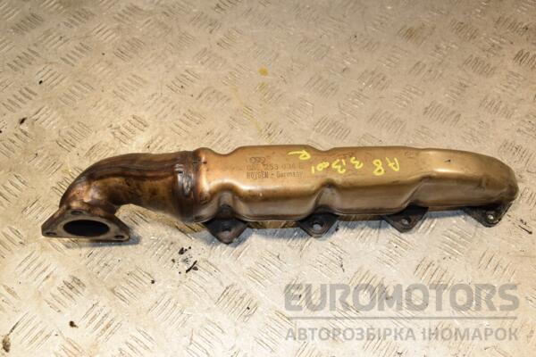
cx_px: 268
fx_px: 581
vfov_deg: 34.2
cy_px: 178
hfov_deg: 49.6
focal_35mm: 39
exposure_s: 1/200
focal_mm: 26
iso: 800
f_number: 6.3
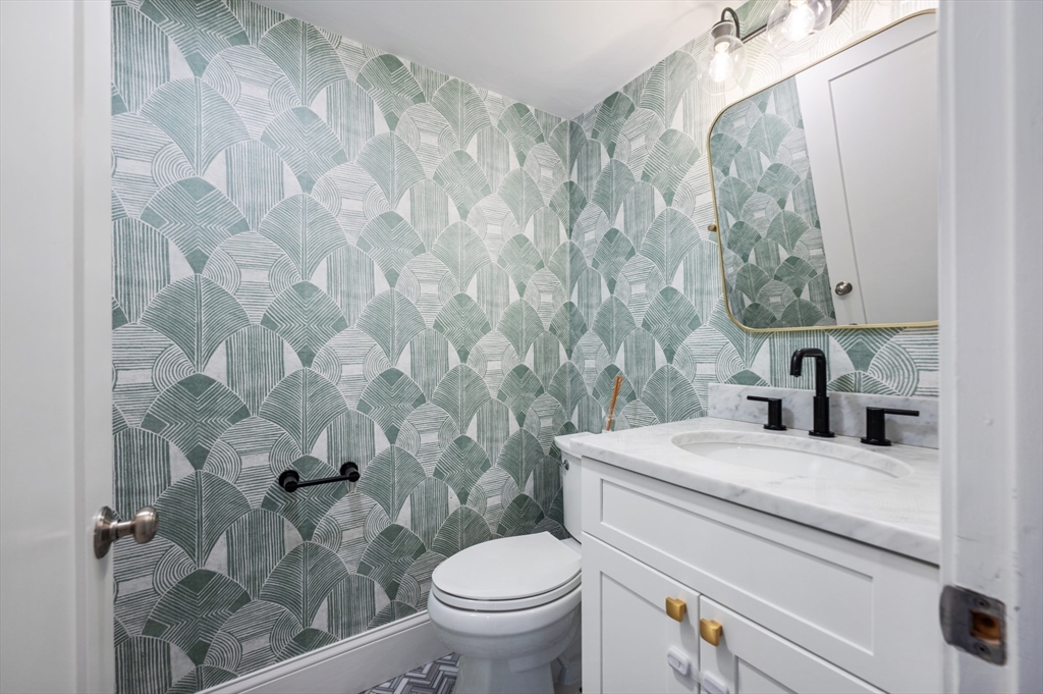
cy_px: 347
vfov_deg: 81.1
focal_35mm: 14
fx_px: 405
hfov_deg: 104.3
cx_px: 522
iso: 100
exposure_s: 1/4
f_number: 8
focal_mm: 14
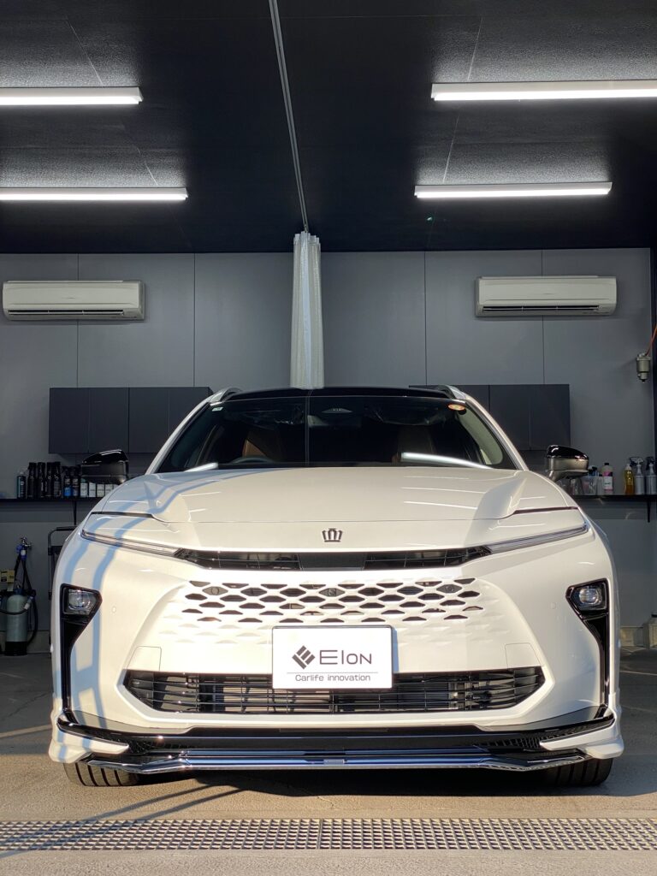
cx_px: 328
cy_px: 438
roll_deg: -0.1
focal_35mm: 52
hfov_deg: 28.0
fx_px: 1316
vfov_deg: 36.8
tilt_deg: +4.9
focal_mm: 6
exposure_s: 1/201
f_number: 2
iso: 20
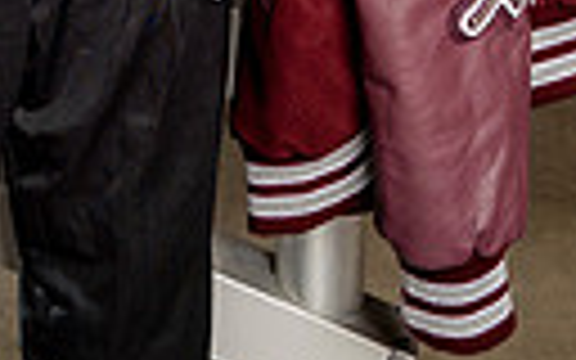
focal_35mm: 125
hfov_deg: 16.6
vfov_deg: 9.1
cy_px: -585
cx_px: 130
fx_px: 1962
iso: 200
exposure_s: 1/200
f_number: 7.1
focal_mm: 35
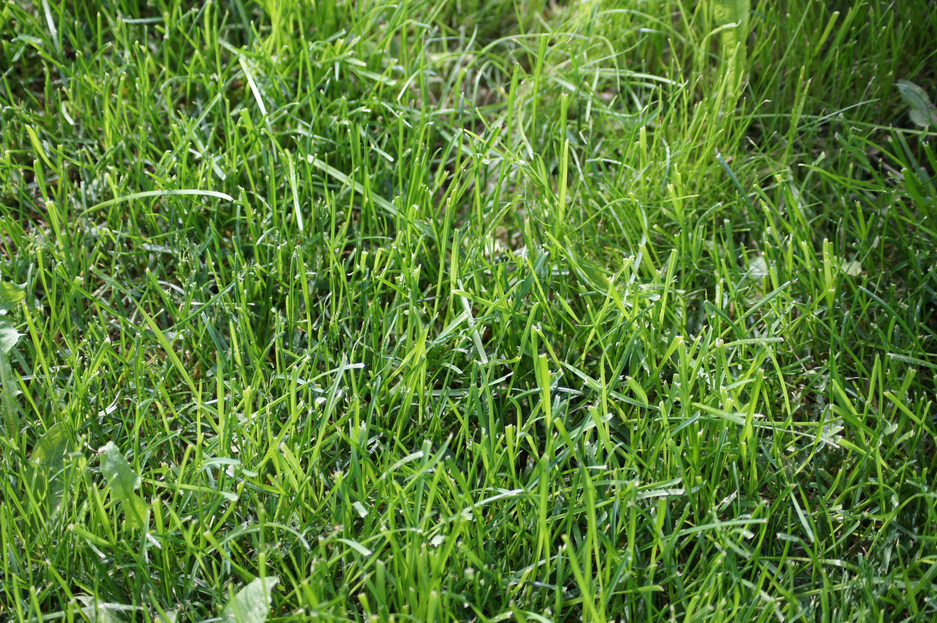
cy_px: 312
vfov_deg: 16.5
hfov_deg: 24.6
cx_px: 468
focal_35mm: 82
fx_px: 2146
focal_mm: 55
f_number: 4.5
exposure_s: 1/100
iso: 200
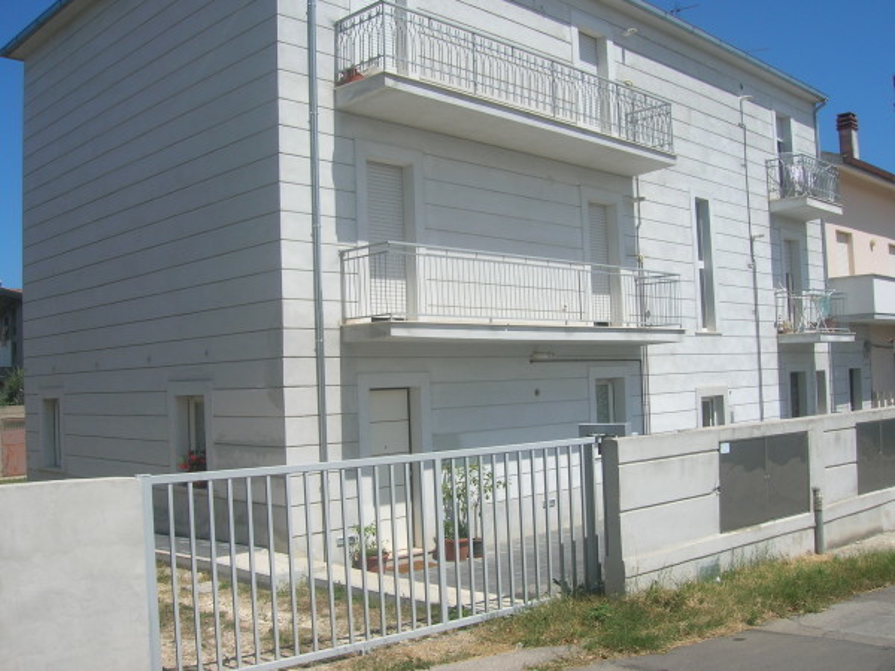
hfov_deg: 54.0
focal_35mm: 34
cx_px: 448
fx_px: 879
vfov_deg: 41.8
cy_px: 336
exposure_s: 1/604
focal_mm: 5.7
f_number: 4.9
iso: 50
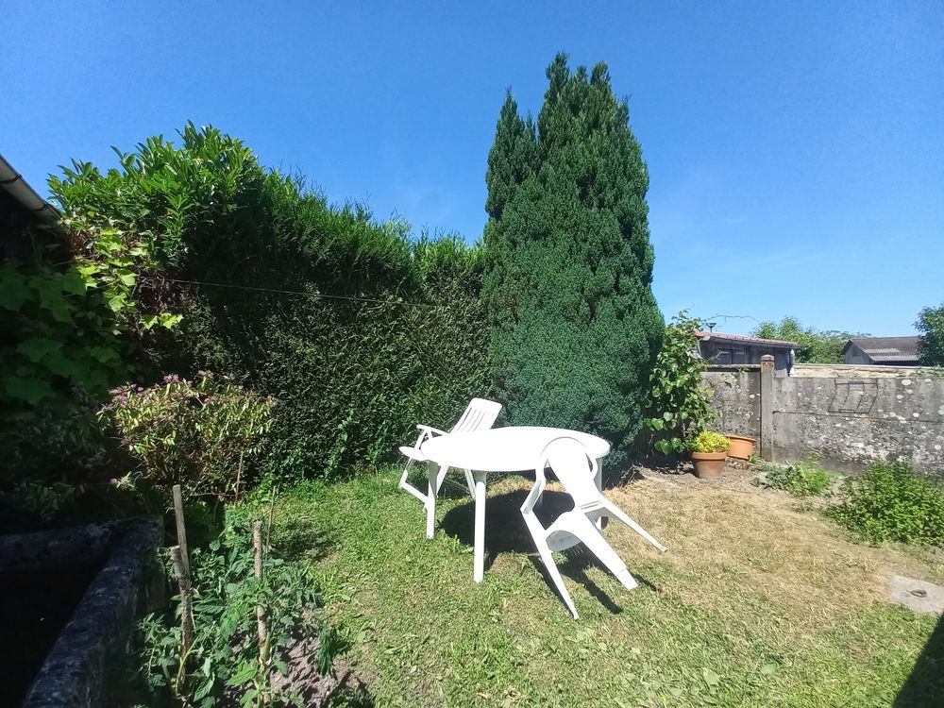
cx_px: 472
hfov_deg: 106.2
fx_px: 355
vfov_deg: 89.9
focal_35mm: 13
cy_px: 354
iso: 40
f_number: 2.2
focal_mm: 1.42
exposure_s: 1/757
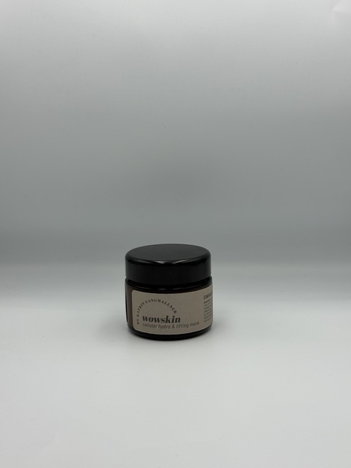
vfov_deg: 39.7
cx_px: 176
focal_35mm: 48
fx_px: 649
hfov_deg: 30.3
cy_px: 234
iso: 64
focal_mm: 6.76
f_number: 1.78
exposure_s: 1/1366
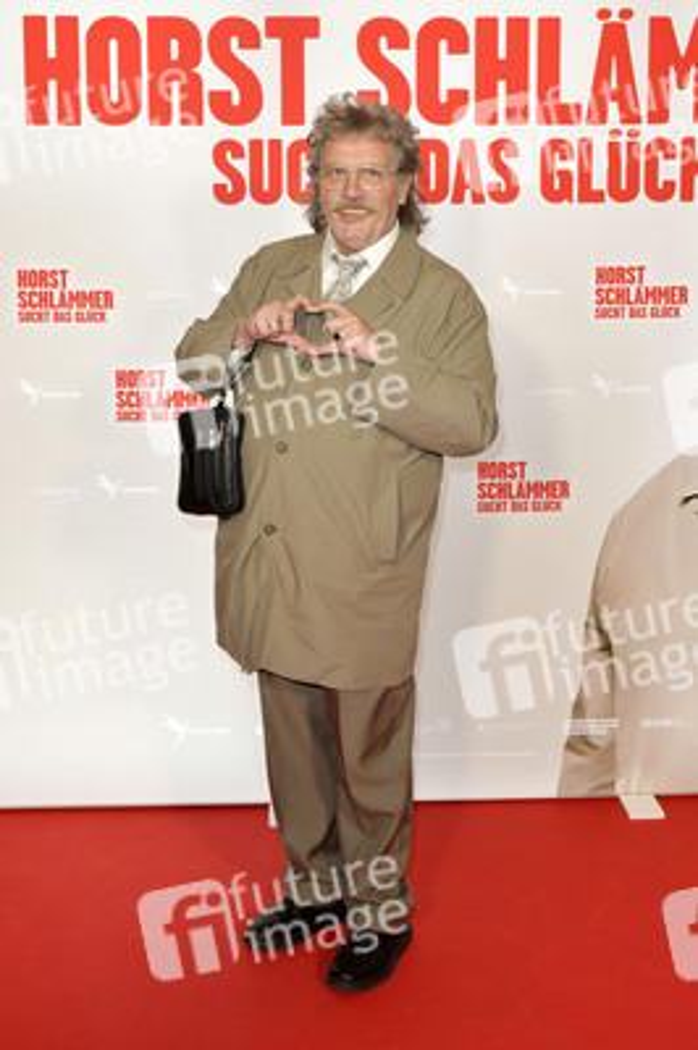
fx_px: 1049
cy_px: 525
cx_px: 349
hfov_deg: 36.8
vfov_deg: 53.2
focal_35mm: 36
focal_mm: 36
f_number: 6.3
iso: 1250
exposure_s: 1/200
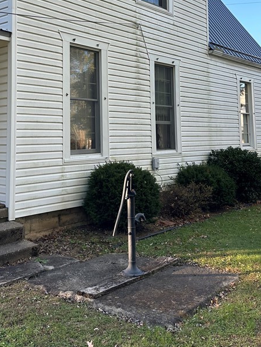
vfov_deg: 44.3
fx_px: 412
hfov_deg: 35.1
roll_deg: -0.6
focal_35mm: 41
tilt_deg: +6.6
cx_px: 108
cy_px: 87
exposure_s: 1/379
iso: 80
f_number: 1.78
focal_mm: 6.86
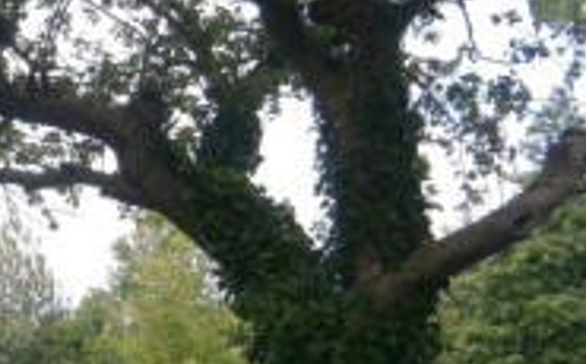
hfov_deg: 22.7
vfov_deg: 14.9
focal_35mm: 87
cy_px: 258
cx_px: -24
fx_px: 1387
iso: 80
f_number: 2.8
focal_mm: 4.7
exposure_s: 1/400
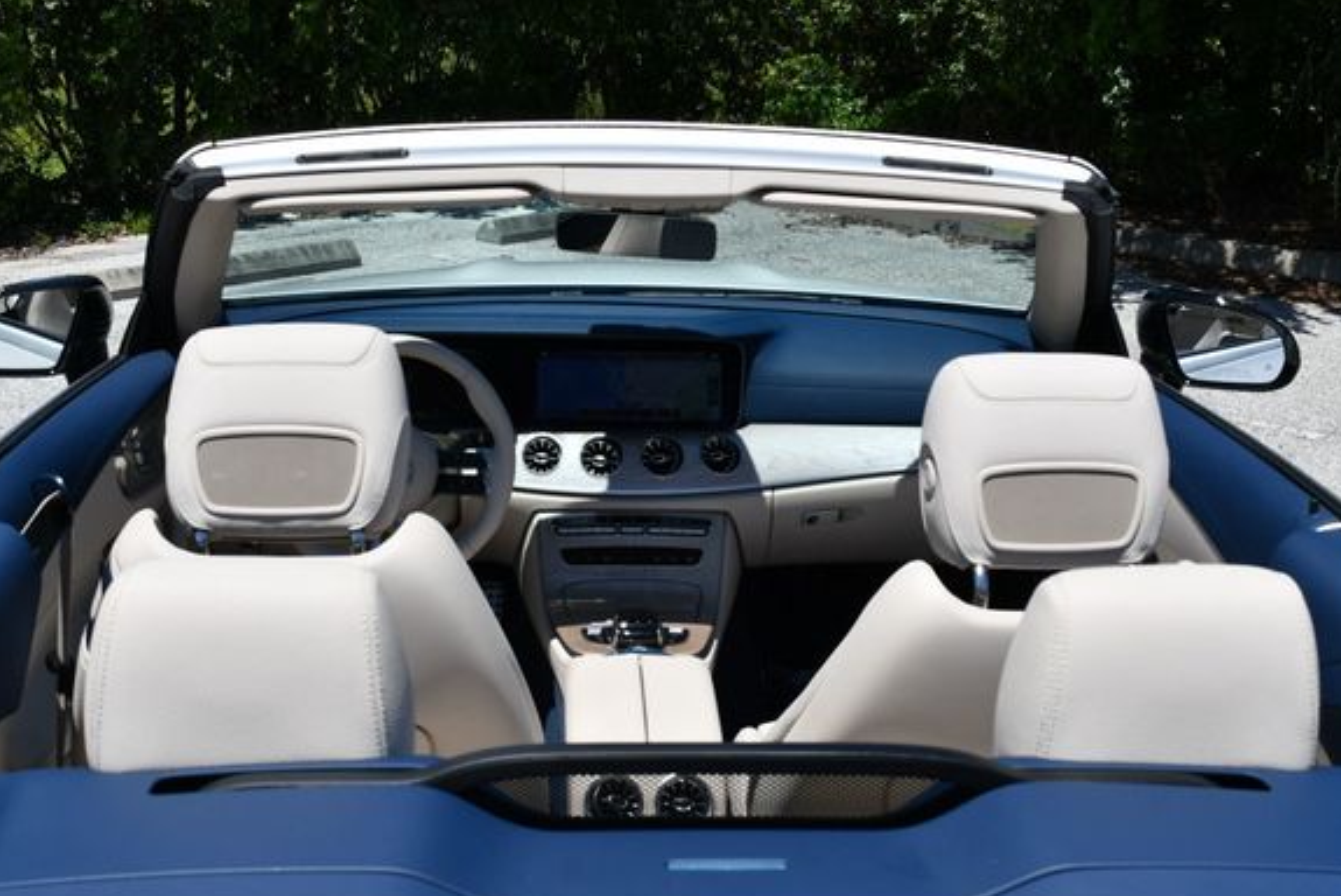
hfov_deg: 40.3
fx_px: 1826
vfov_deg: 27.6
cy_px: 422
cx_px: 662
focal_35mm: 49
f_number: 9
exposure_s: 1/320
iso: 100
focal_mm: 22
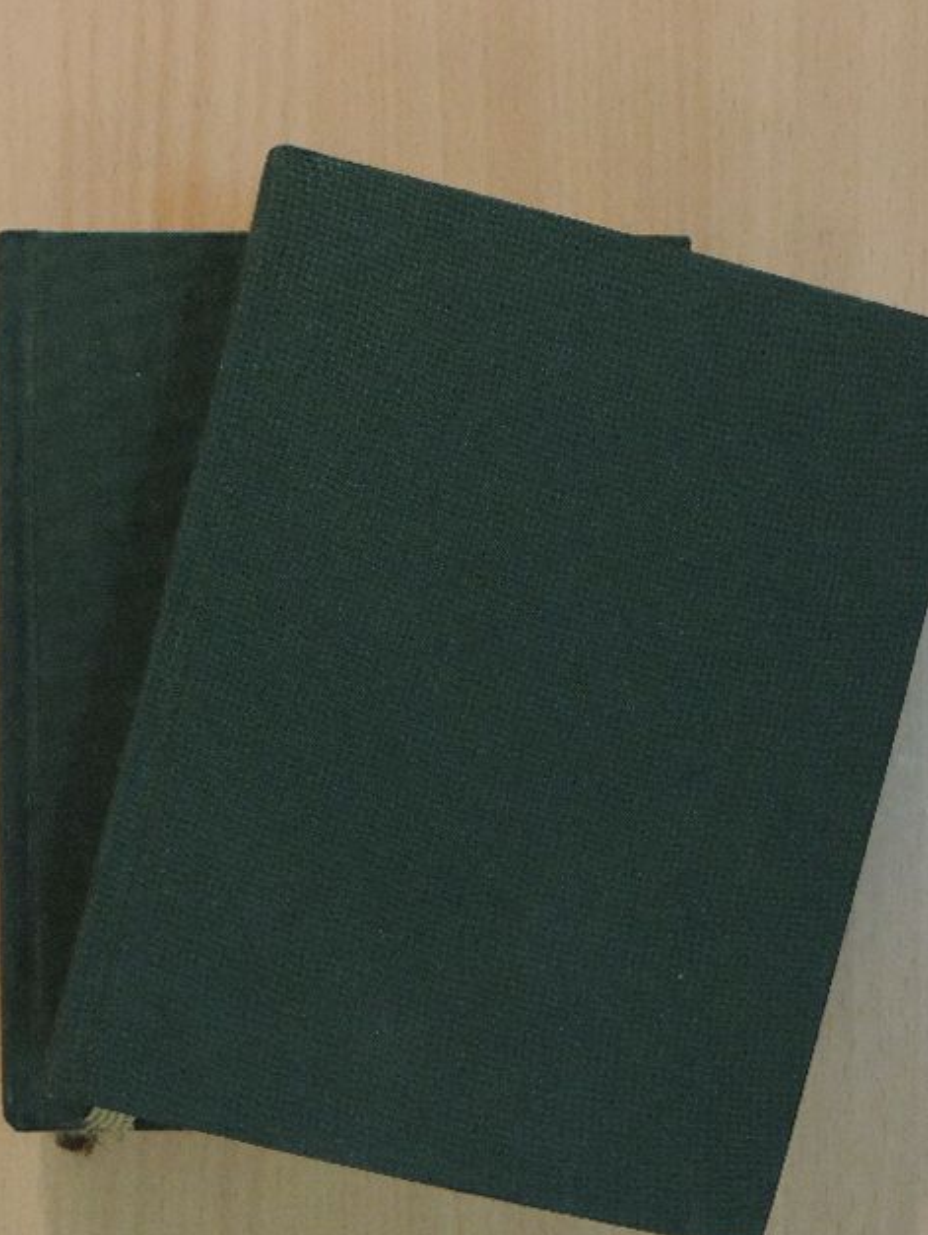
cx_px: 463
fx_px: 1821
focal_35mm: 51
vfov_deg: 37.5
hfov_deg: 28.6
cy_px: 620
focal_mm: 8.9
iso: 1600
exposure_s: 1/100
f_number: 3.6
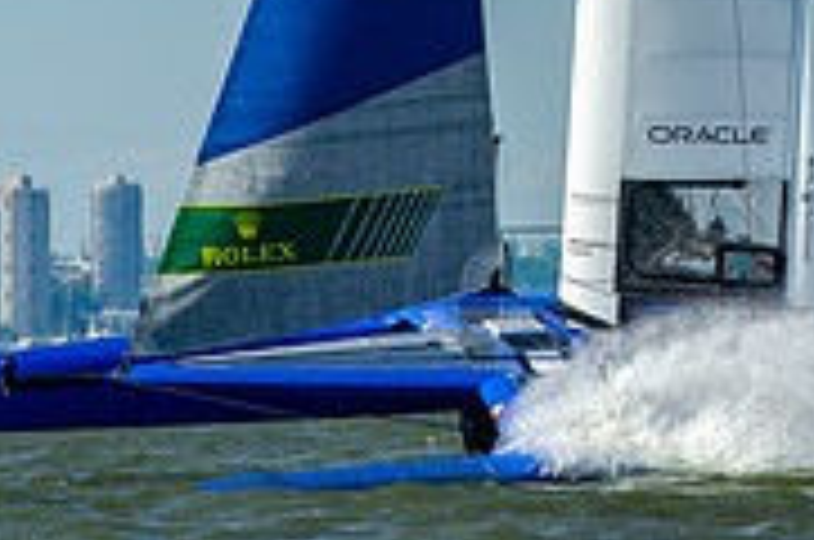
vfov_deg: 2.0
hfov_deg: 3.0
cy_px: -267
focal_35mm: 692
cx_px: 776
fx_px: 15619
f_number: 5.6
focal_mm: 200
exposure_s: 1/2000
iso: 400
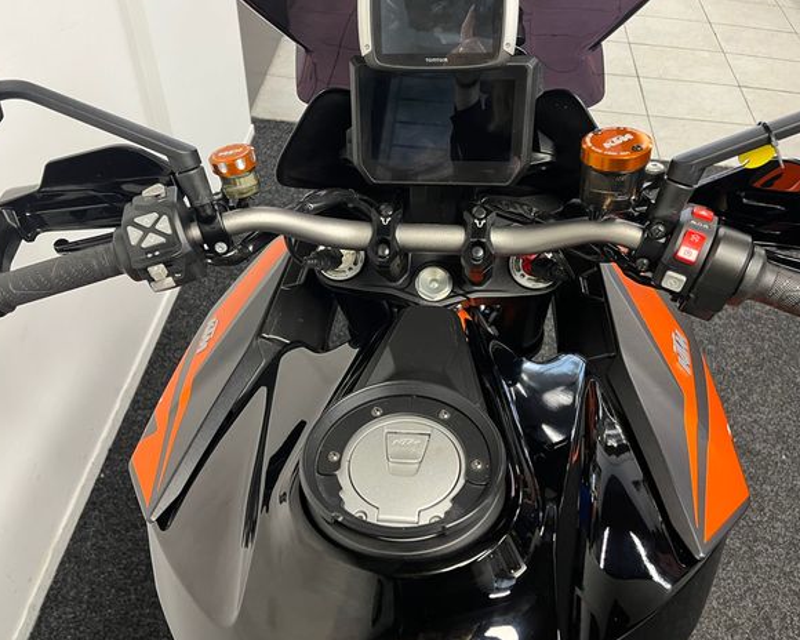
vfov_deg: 51.5
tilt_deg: -49.1
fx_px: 663
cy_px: 320
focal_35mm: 28
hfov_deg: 62.2
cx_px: 403
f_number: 1.6
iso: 250
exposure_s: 1/50
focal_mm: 5.1
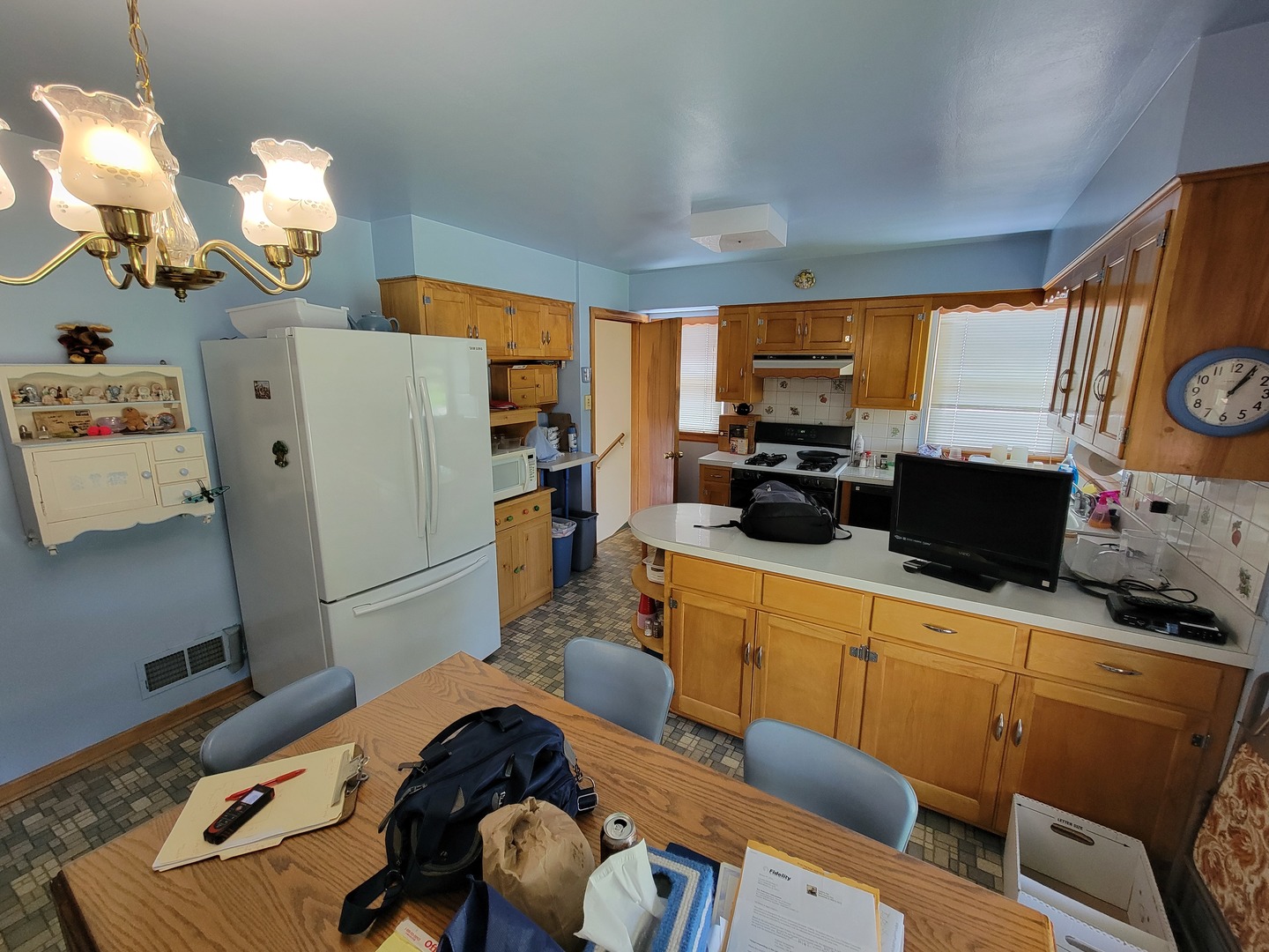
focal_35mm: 13
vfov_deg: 89.9
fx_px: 477
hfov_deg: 106.2
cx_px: 634
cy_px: 476
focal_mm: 2.2
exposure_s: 1/60
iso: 250
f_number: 2.2
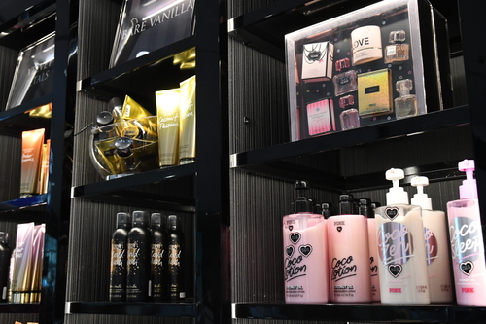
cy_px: 162
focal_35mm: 45
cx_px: 243
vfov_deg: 29.8
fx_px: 607
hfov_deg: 43.6
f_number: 7.1
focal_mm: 30
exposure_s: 1/200
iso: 6400
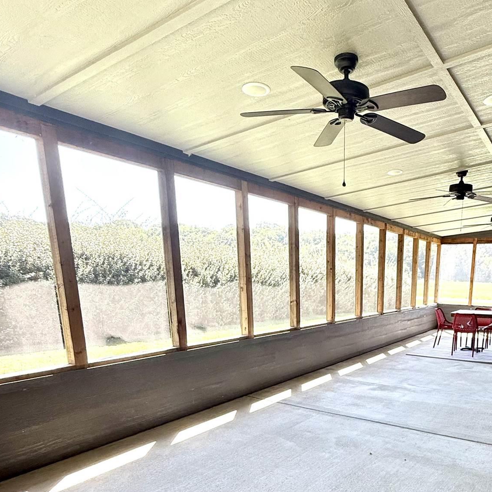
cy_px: 372
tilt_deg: -13.2
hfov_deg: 60.0
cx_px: 361
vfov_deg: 59.4
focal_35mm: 25
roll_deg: -1.4
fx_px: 402
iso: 64
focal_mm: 2.22
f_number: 2.2
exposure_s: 1/231
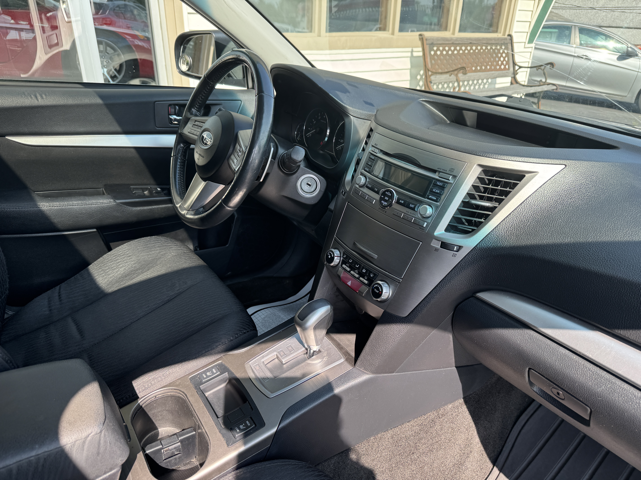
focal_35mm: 24
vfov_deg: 56.8
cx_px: 320
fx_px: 444
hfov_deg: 71.6
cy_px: 240
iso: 80
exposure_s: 1/414
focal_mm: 6.76
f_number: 1.78
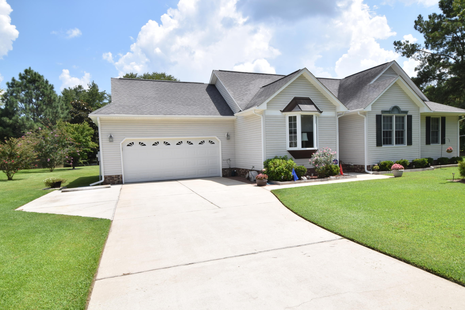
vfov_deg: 55.1
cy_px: 166
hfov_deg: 76.0
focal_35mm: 23
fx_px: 297
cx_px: 244
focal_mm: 14
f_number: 22
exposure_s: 1/50
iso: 180
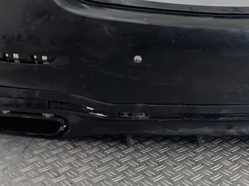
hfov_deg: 26.1
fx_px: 511
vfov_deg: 19.7
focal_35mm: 71
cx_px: 242
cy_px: -26
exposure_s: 1/152
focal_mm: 3
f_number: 1.8
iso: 16
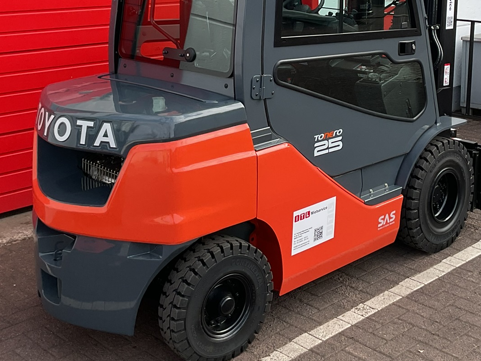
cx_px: 282
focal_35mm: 56
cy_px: 55
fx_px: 778
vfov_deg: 25.5
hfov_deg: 34.3
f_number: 1.8
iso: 16
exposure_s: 1/351
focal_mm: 3
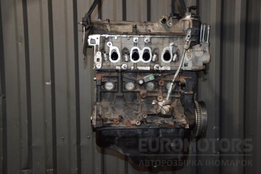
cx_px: 130
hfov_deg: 41.1
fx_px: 348
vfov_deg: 28.1
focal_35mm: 48
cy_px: 87
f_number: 5
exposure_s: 1/60
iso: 800
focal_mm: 32
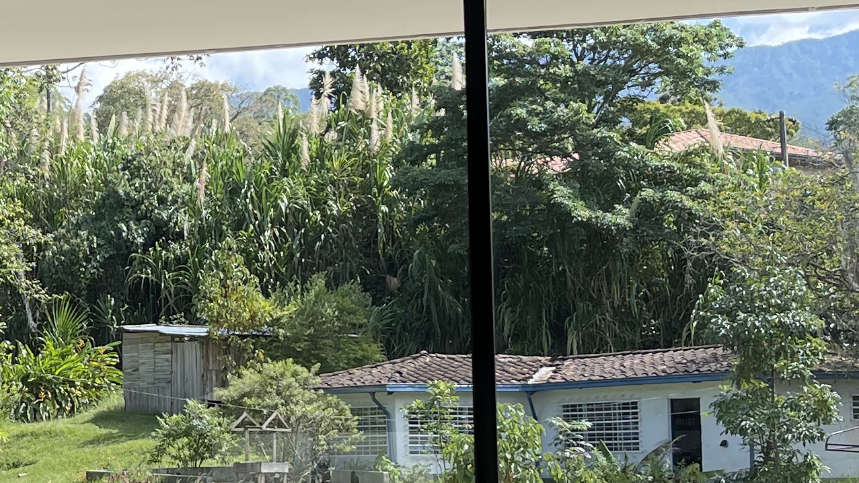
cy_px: 322
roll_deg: +0.6
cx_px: 16
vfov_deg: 14.0
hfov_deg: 23.8
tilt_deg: +3.2
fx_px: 1959
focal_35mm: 86
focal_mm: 5.1
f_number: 1.6
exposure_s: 1/1420
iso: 32
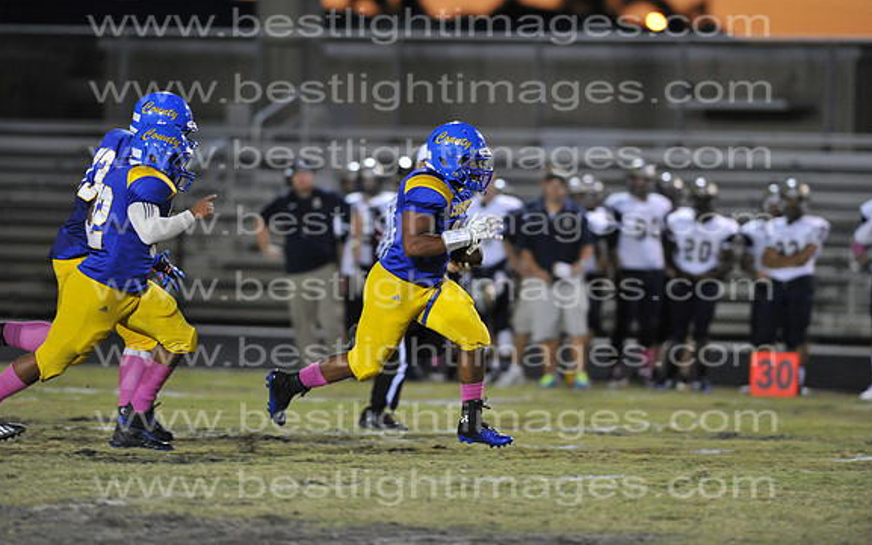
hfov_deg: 6.8
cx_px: 435
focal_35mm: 307
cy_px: 257
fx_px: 7298
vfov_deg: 4.3
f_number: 4
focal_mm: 300
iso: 5000
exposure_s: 1/500
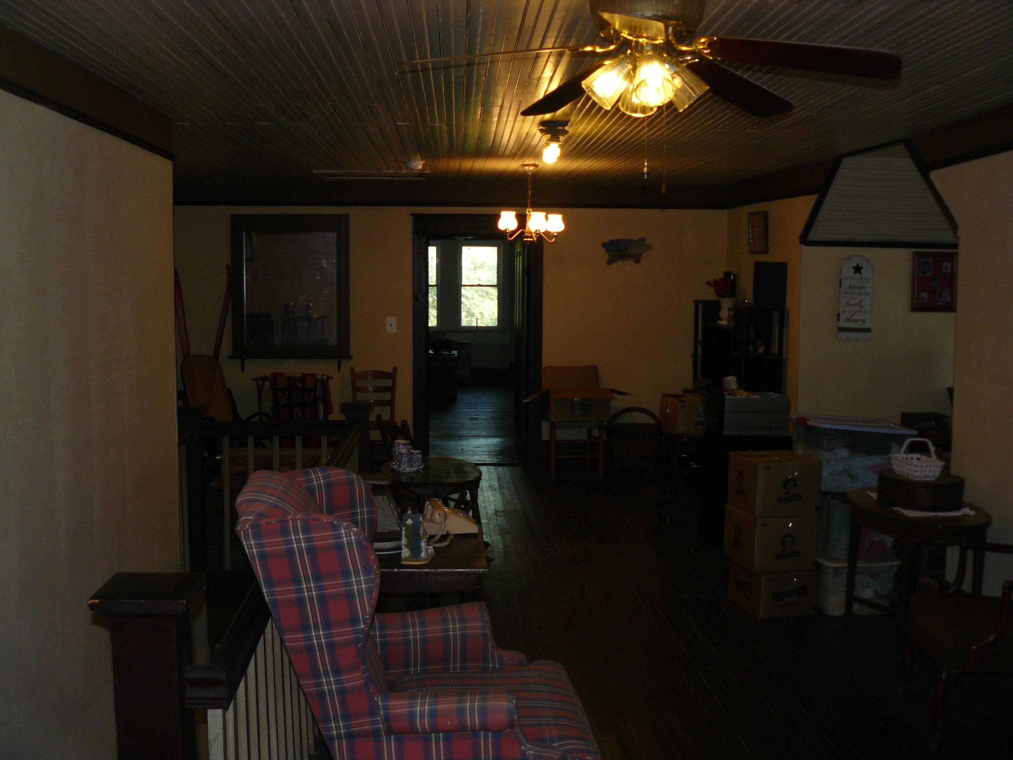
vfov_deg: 39.7
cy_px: 380
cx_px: 506
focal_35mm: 36
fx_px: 1054
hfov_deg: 51.4
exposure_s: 1/50
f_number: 2.8
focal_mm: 6
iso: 100
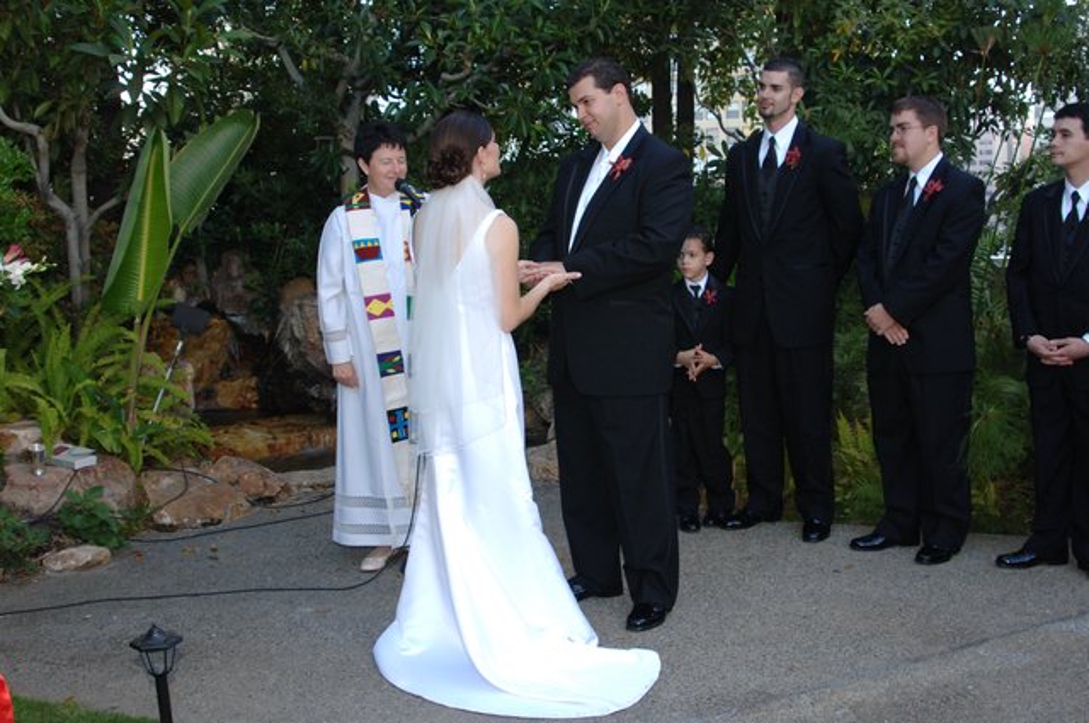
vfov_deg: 31.8
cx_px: 544
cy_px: 362
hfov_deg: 46.5
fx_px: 1269
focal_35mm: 42
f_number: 5.6
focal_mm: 28
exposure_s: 1/125
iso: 400
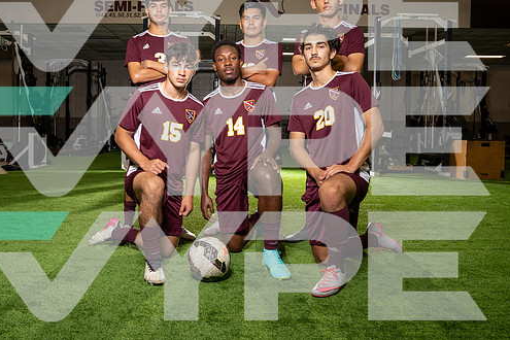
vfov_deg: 38.8
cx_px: 228
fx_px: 482
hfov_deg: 55.7
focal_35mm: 34
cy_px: 142
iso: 800
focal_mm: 29
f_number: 8
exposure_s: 1/250
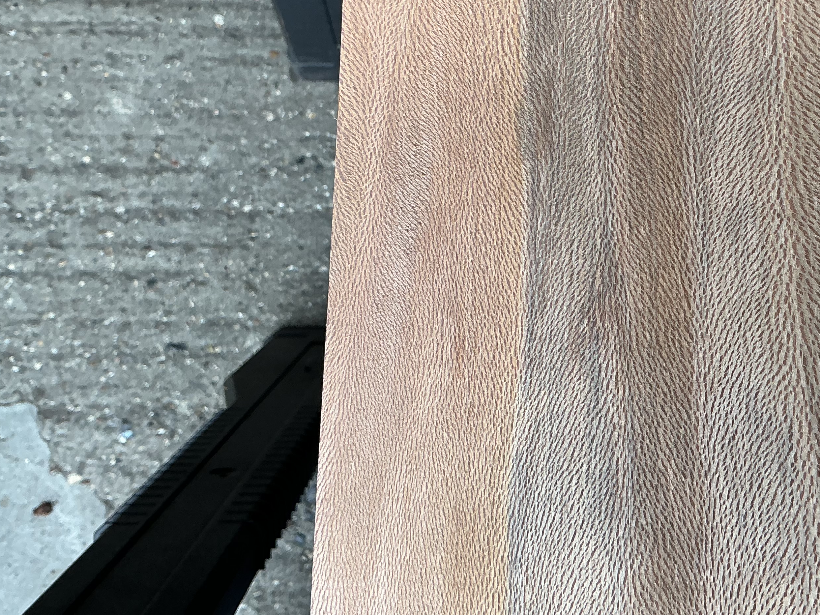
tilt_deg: -78.5
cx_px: 607
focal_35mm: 47
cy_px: 160
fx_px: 1113
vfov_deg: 30.4
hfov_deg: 39.4
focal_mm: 3
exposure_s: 1/100
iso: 20
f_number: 1.8
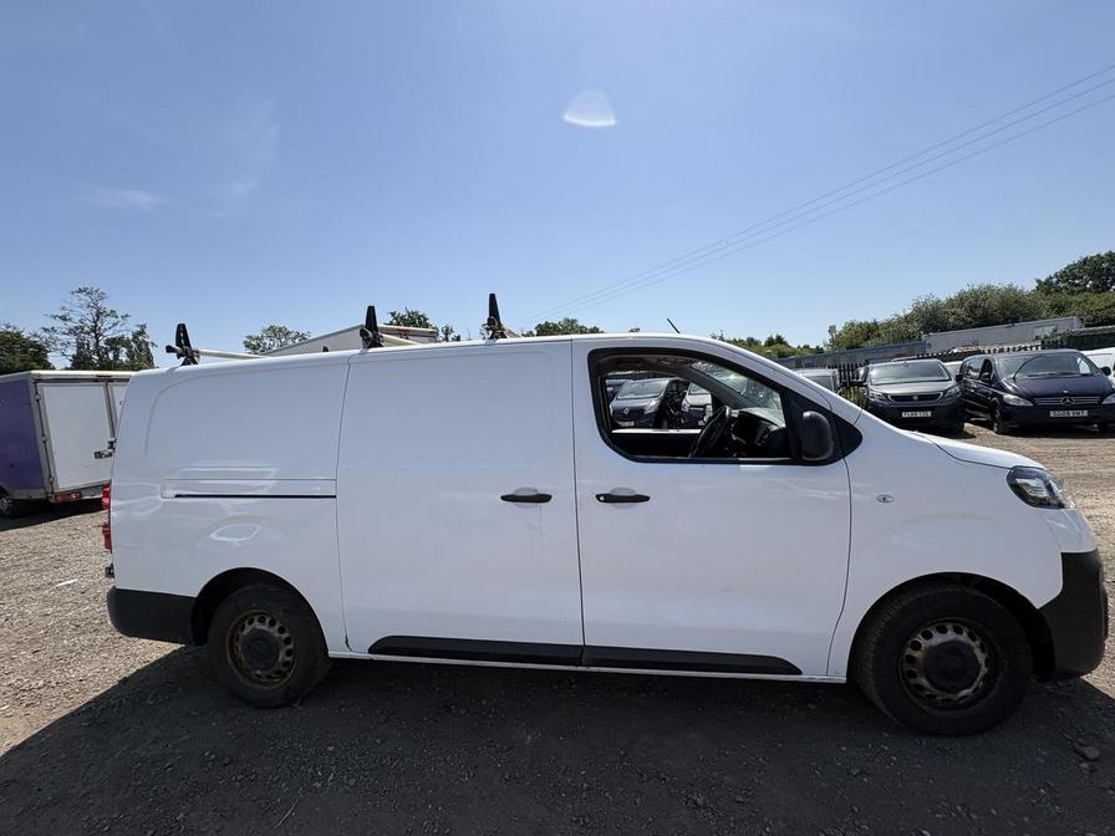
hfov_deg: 102.1
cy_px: 418
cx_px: 558
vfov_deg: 85.7
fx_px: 451
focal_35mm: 14
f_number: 2.2
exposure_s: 1/2342
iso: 50
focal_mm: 2.22
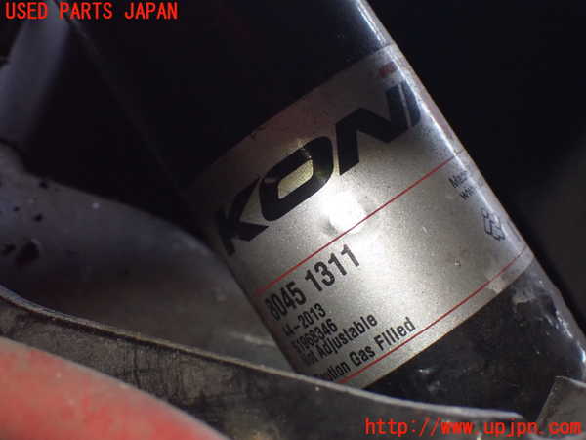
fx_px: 1202
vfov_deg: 20.7
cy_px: 220
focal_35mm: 71
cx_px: 293
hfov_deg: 27.4
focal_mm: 12.73
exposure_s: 1/60
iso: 1250
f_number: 3.9
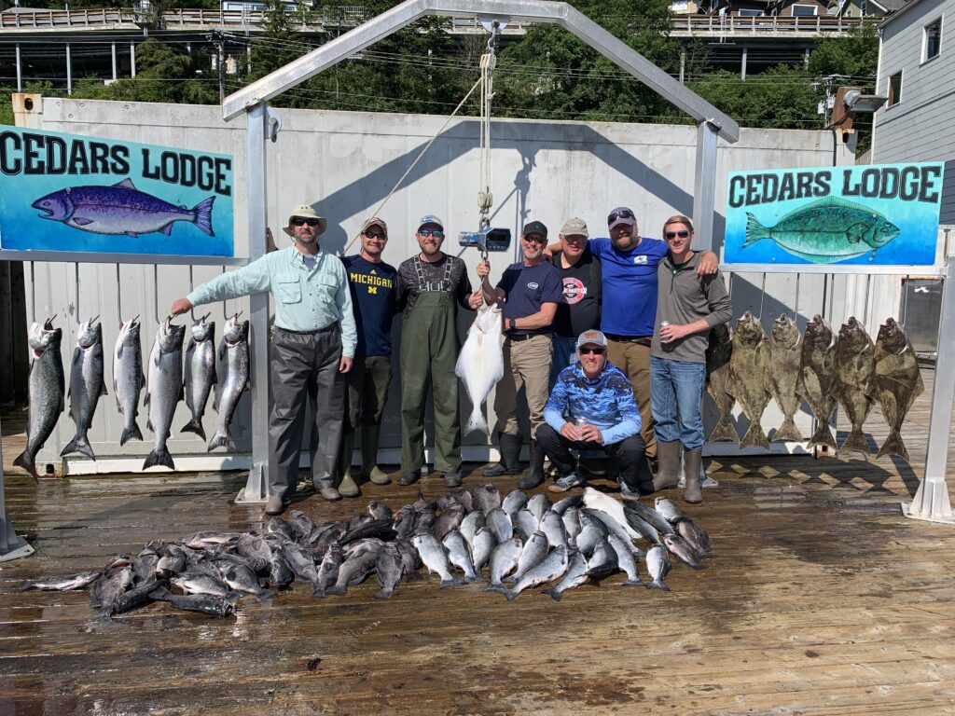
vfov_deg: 53.1
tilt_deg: -7.2
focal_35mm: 26
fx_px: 717
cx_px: 478
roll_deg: -1.8
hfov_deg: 67.3
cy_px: 358
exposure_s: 1/2915
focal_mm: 4.25
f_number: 1.8
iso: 25
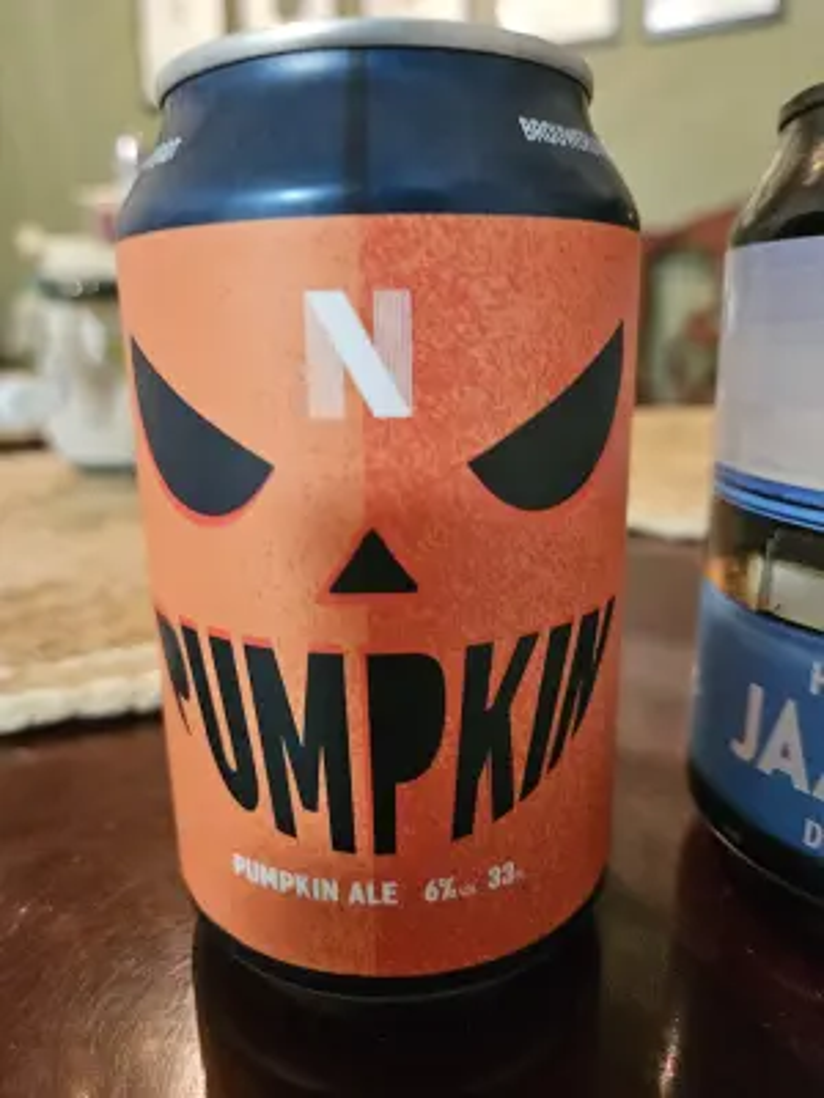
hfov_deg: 58.9
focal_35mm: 23
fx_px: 730
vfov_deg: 73.9
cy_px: 549
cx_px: 412
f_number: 1.8
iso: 1000
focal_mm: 5.4
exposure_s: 1/24
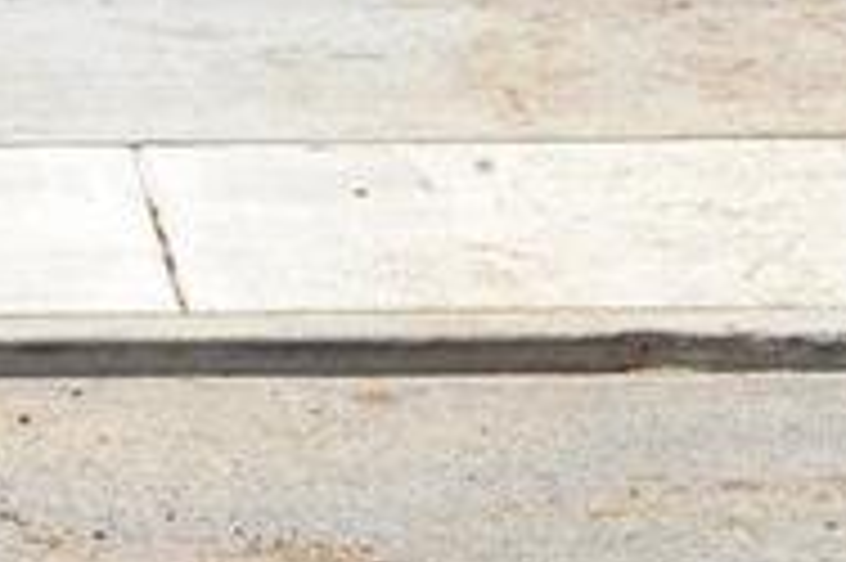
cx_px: -166
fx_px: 7020
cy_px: -1349
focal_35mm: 299
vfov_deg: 4.4
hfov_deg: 6.8
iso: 200
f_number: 8
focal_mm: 26
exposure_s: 1/400
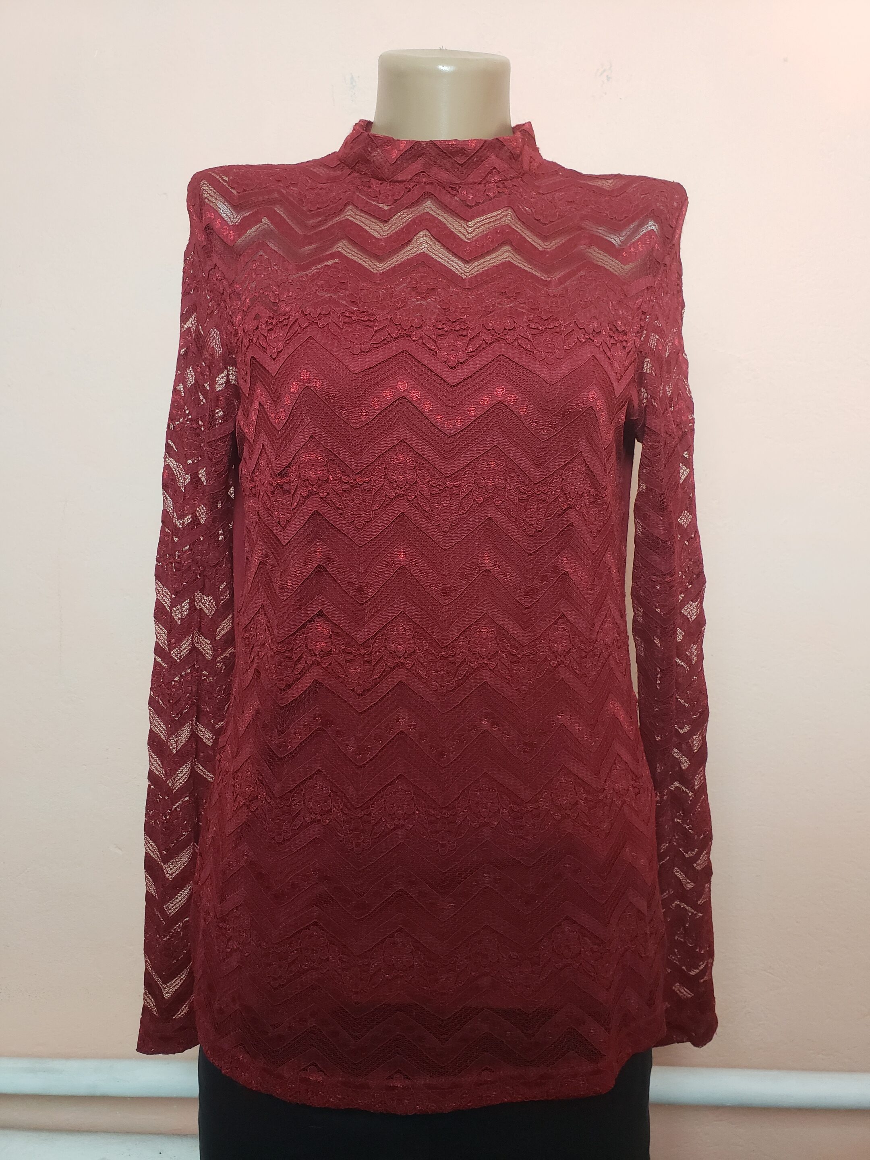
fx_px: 871
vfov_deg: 67.3
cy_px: 580
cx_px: 435
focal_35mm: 26
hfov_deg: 53.1
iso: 250
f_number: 2.4
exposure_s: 1/50
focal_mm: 4.3
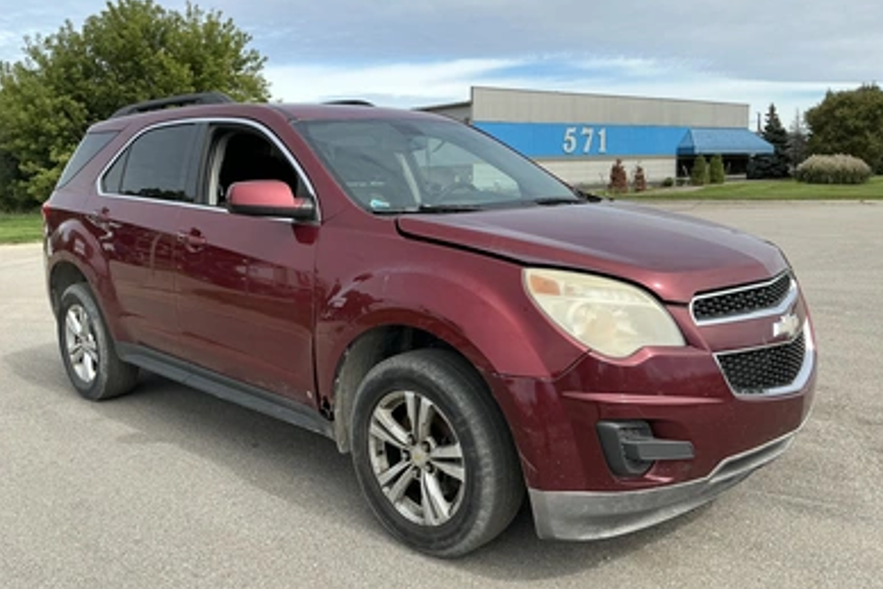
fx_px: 736
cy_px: 309
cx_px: 437
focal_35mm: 30
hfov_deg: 61.9
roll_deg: +2.1
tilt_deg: -7.8
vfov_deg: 43.6
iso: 25
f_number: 1.8
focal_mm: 3
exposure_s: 1/1168
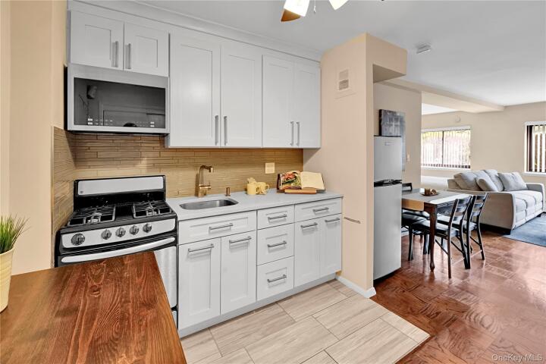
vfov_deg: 77.3
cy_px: 182
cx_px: 273
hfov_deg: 100.4
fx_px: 227
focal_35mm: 15
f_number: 9
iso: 320
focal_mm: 15
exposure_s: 1/3.33
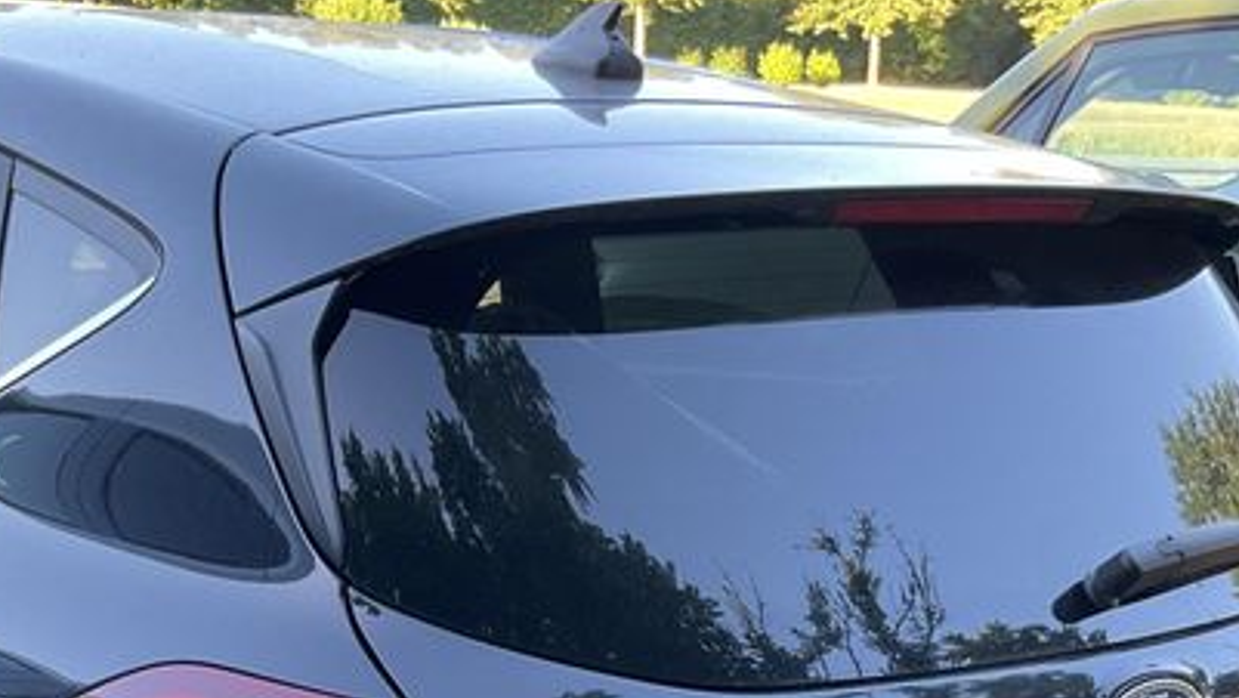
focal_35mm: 63
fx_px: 2071
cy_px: 886
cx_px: 451
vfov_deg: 18.0
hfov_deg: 33.1
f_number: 1.8
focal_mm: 3
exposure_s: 1/122
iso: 64
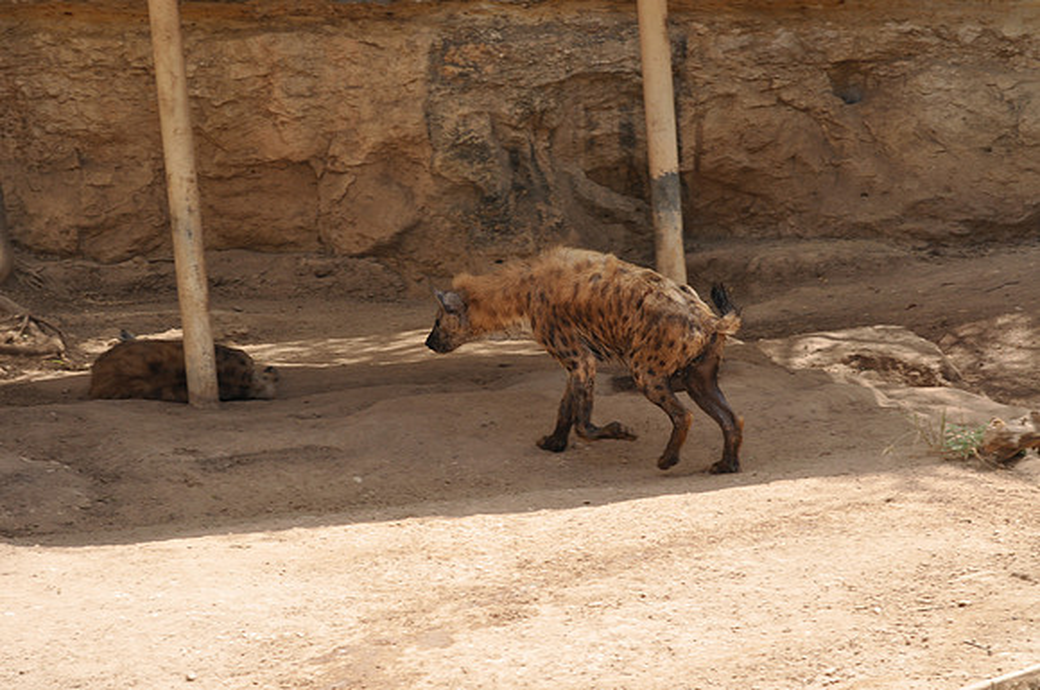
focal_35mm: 105
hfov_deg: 19.5
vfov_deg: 13.0
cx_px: 520
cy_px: 345
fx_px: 3029
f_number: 9
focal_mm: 70
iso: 200
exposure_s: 1/200
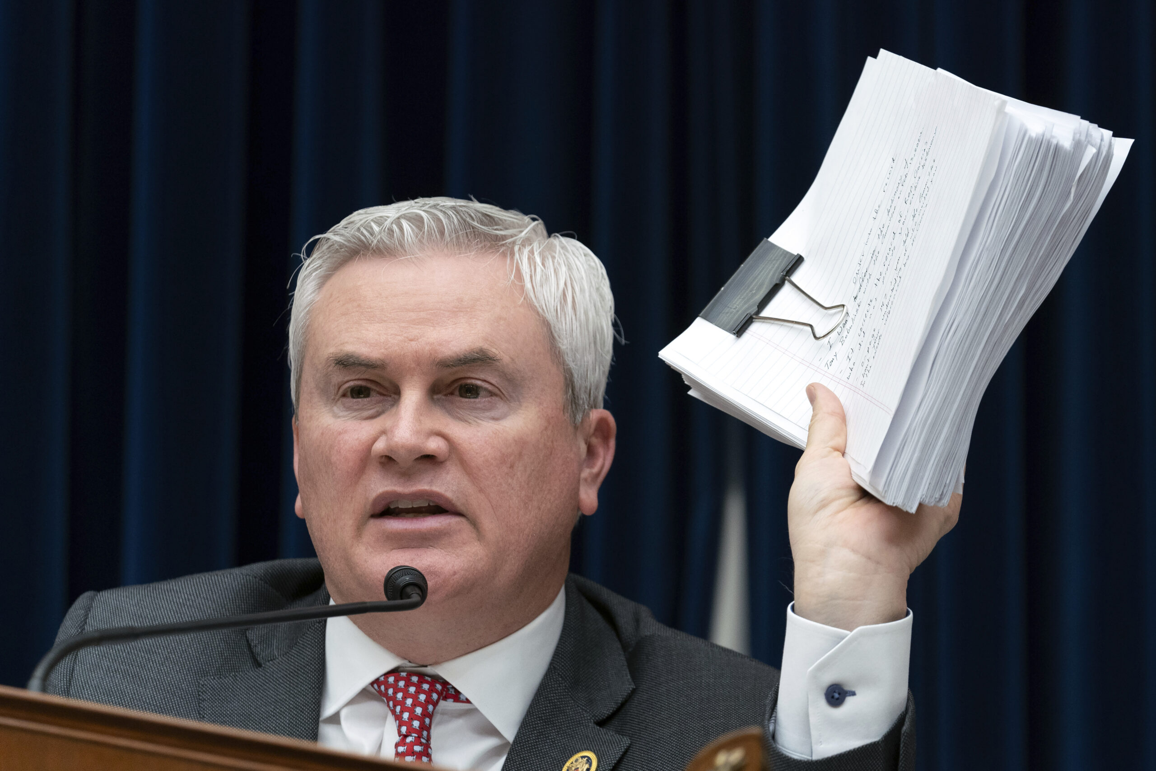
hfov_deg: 11.7
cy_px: 386
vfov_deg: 7.8
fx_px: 5651
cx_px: 578
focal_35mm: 176
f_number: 5
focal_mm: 176
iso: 2000
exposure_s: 1/250
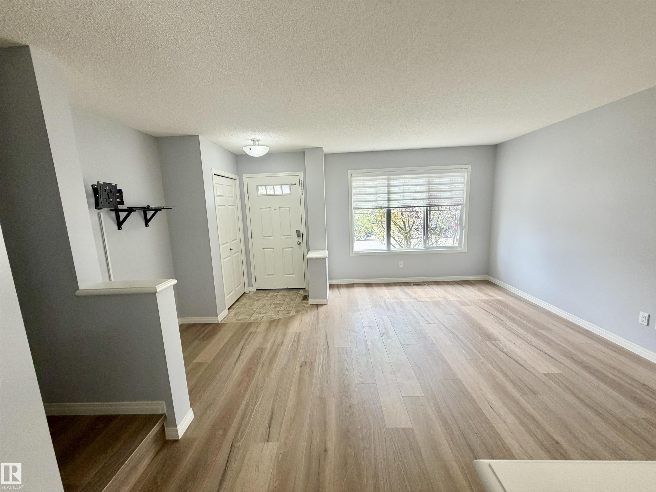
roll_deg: +1.9
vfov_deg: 85.7
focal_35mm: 14
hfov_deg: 102.1
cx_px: 328
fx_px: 265
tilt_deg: -8.6
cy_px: 246
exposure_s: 1/120
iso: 160
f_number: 2.2
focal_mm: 2.22
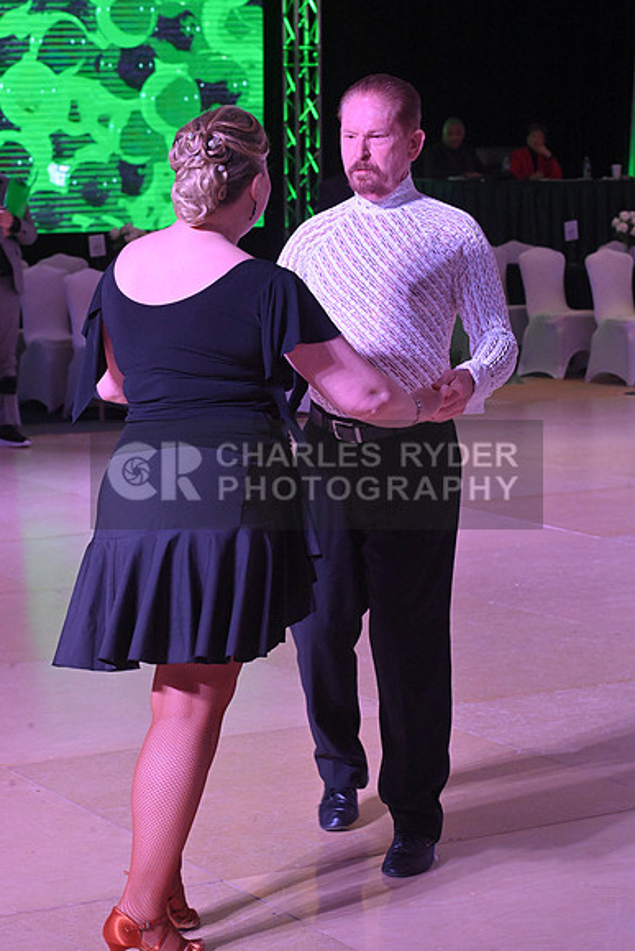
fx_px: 2512
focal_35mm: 95
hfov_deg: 14.4
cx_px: 318
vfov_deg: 21.5
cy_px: 476
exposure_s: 1/250
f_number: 11
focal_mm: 95
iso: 5000
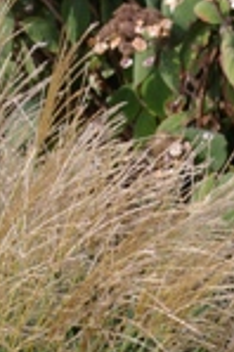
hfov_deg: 7.6
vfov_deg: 11.1
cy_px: 465
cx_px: 116
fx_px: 1769
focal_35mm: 181
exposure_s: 1/125
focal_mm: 40
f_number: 9.5
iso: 200
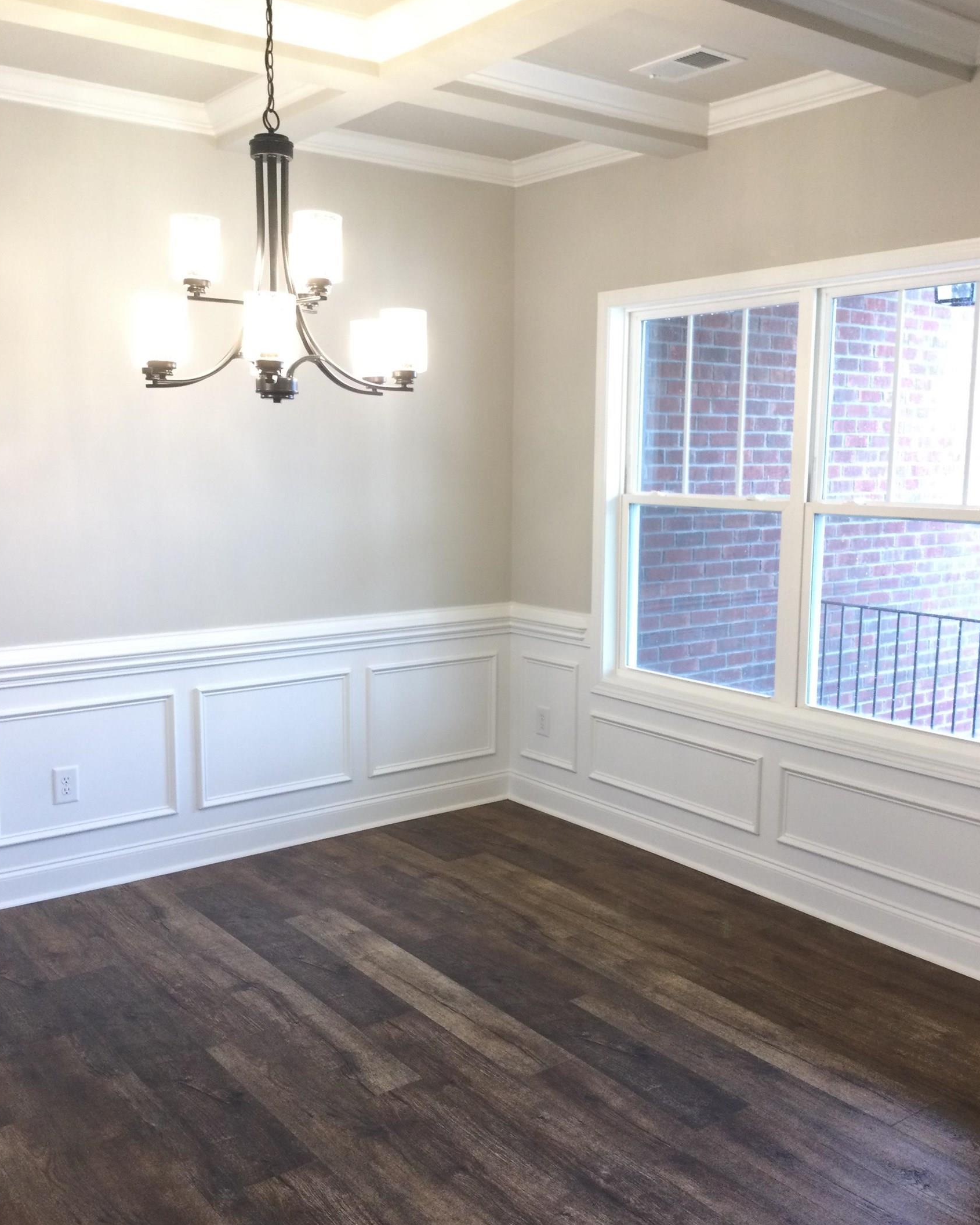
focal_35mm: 33
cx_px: 493
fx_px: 1197
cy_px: 637
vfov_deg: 54.2
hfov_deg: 44.5
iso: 80
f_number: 2.4
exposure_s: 1/30
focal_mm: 3.3
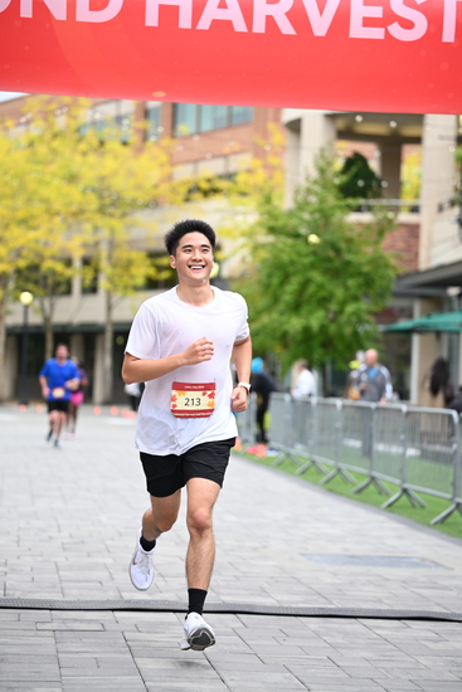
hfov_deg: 13.6
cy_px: 346
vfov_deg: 20.2
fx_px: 1943
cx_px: 231
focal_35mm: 101
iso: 640
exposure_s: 1/2000
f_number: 2.8
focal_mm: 101
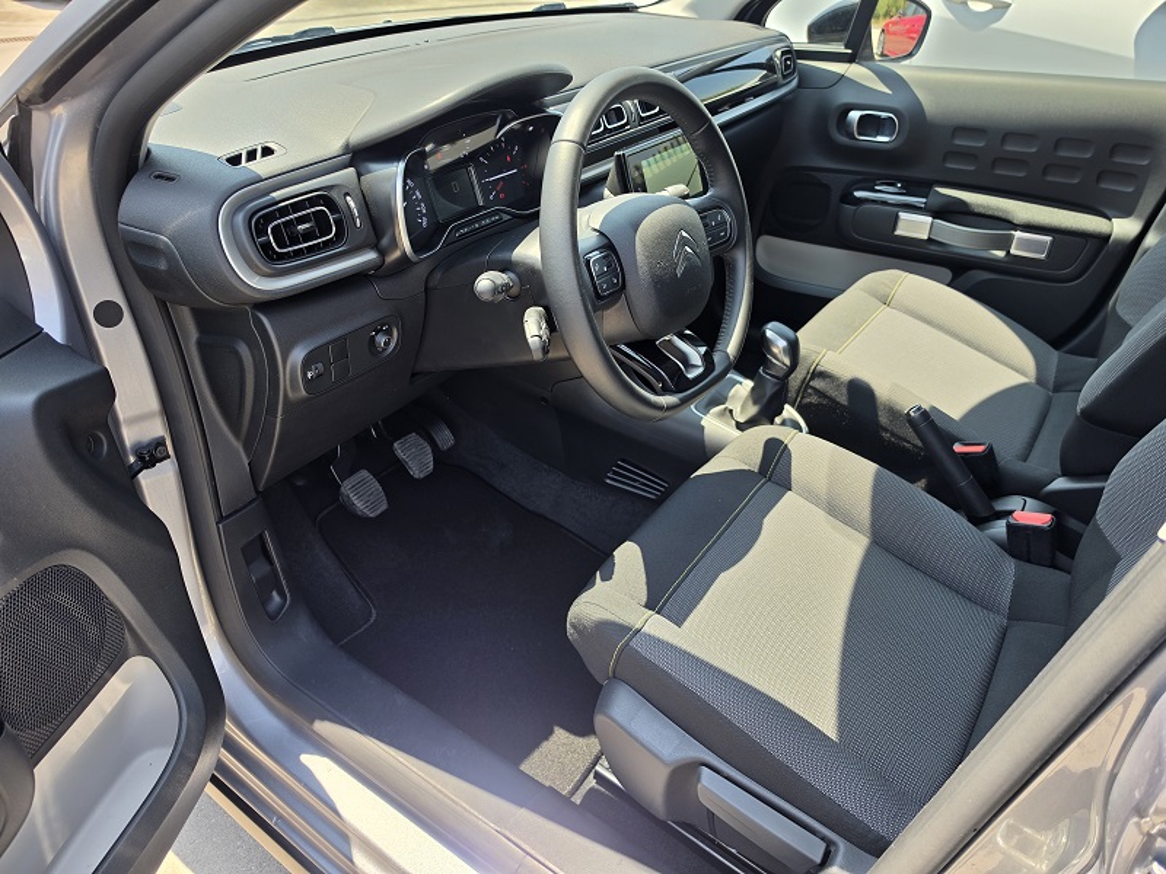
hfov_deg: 73.9
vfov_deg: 58.9
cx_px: 583
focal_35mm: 23
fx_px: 775
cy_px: 437
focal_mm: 6.5
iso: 10
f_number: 1.4
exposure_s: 1/232
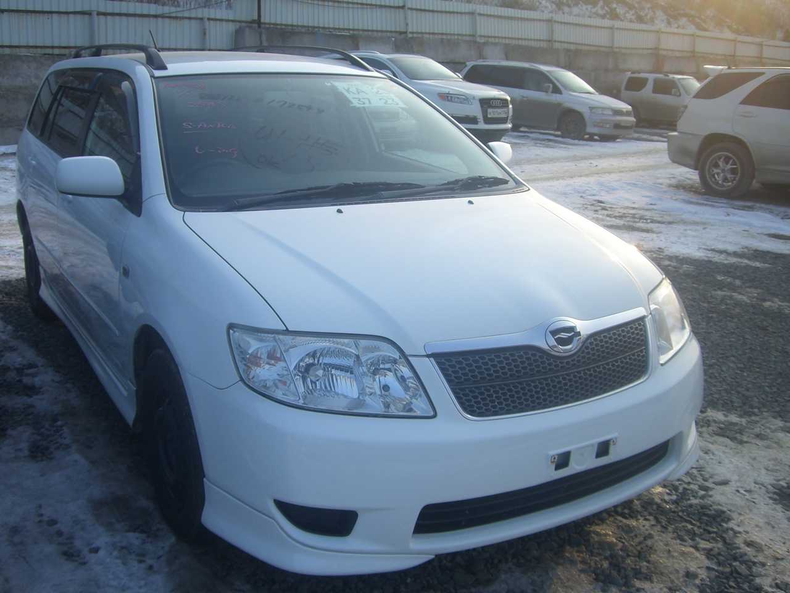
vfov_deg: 37.7
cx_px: 395
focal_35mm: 38
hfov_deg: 49.0
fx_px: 867
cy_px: 296
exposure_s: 1/250
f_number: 4.3
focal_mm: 6.2
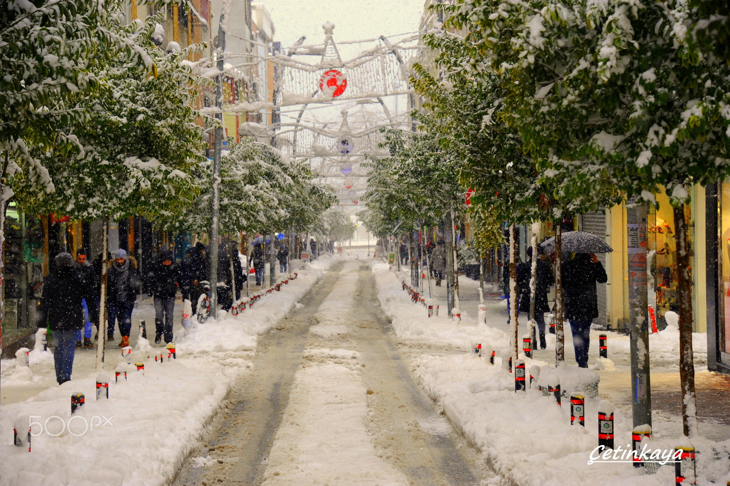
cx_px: 365
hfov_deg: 19.5
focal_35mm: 105
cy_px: 243
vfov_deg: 13.0
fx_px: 2128
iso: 1000
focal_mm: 105
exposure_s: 1/200
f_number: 7.1
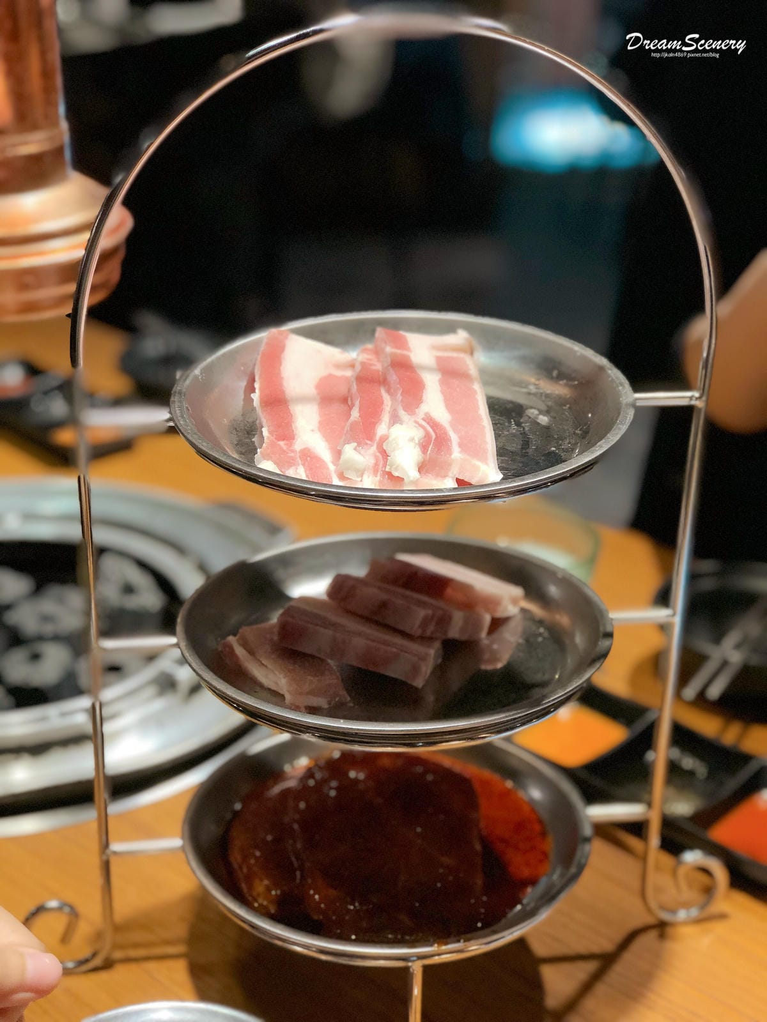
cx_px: 384
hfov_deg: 25.7
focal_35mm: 57
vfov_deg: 33.8
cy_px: 511
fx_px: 1684
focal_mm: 6.6
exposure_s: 1/30
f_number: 2.8
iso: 64
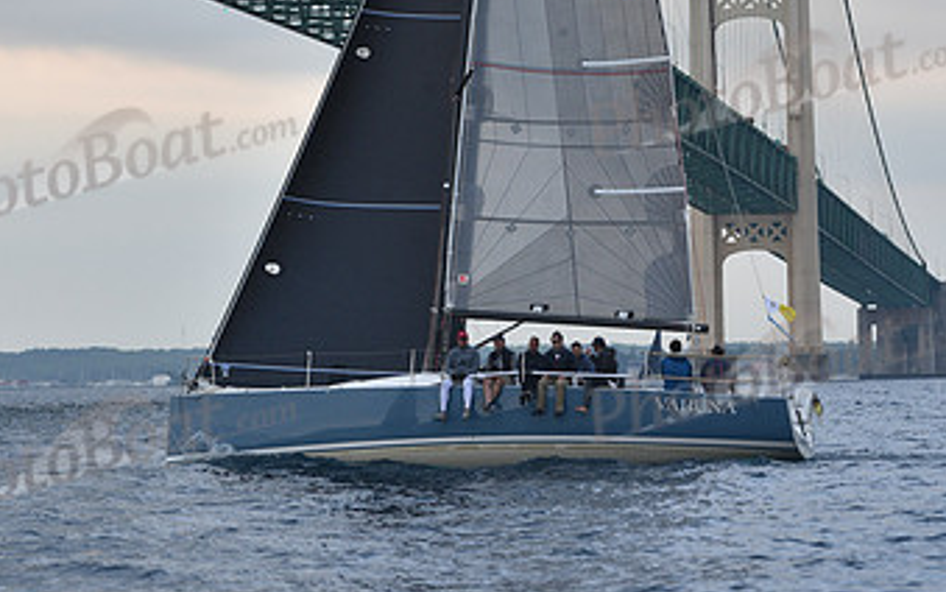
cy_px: -17
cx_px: 442
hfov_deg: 10.9
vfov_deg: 6.8
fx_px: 4951
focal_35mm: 192
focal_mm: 110
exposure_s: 1/640
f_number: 4.5
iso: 400
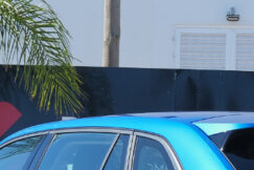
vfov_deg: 9.7
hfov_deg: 15.0
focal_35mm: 135
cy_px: 295
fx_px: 952
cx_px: 226
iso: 160
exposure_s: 1/180
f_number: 8
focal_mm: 21.5
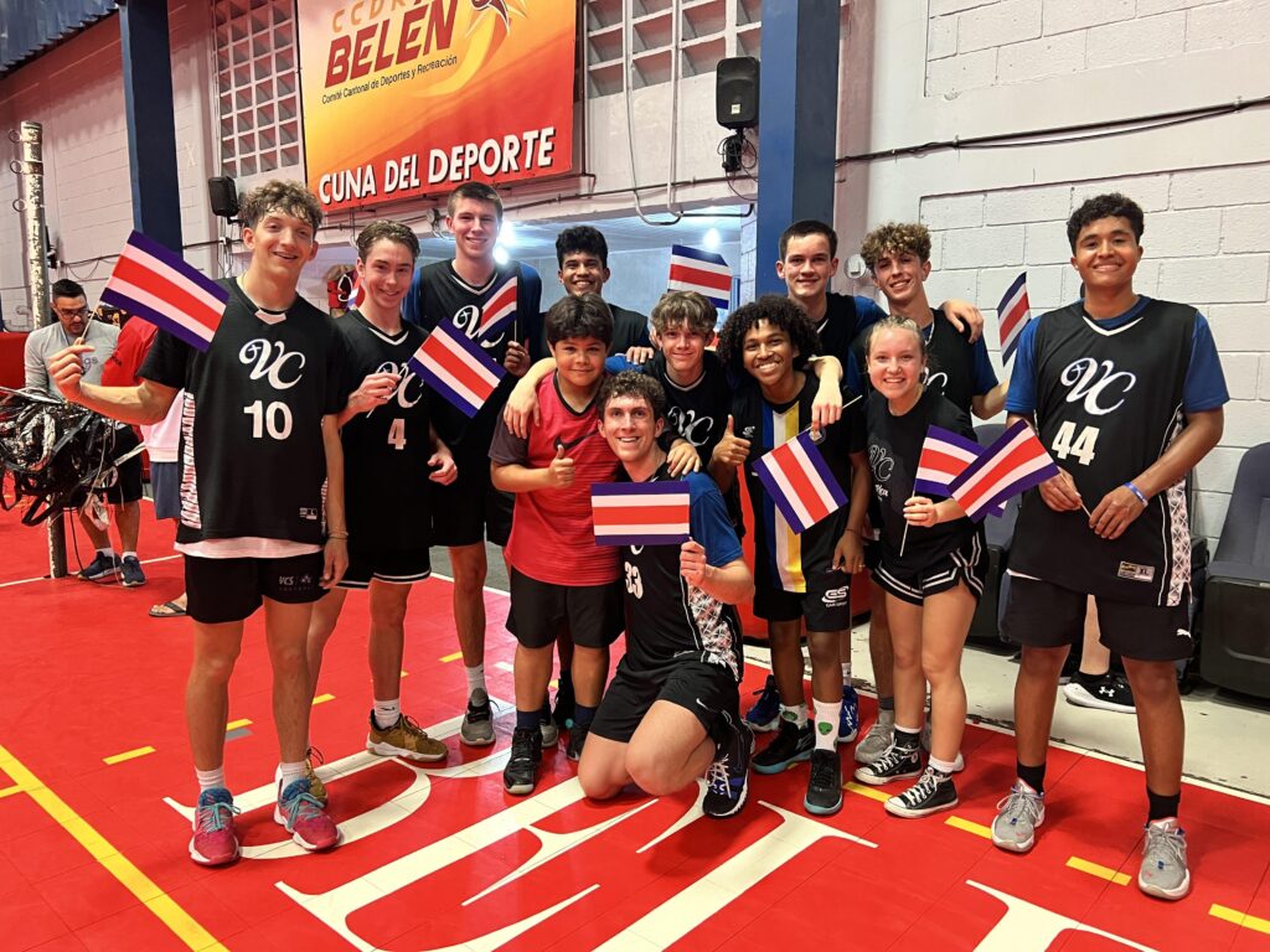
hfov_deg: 67.3
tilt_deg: -7.9
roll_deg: -0.1
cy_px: 476
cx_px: 635
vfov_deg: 53.1
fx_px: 954
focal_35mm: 26
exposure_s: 1/60
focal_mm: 5.7
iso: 400
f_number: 1.5
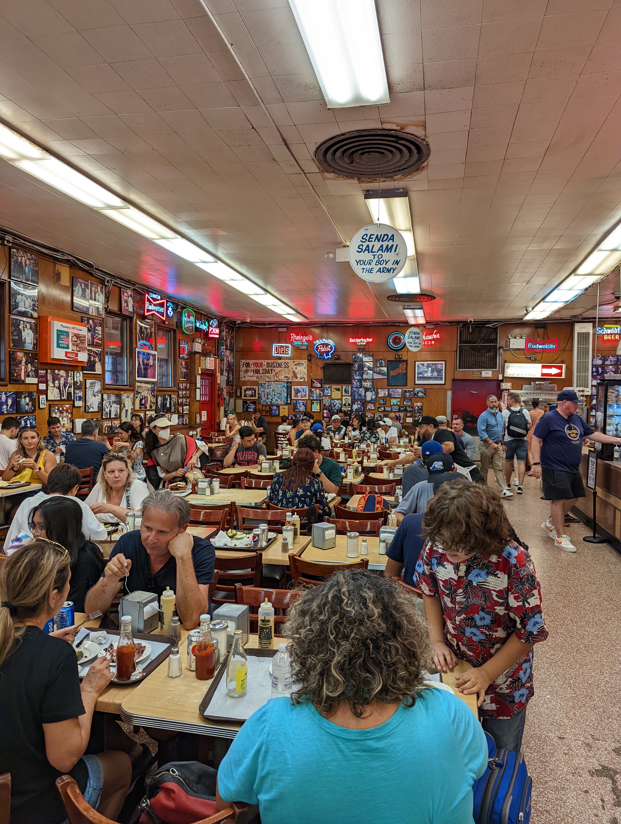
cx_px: 310
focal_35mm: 24
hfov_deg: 56.9
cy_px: 412
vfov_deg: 71.5
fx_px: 573
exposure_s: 1/120
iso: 137
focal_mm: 6.81
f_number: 1.85
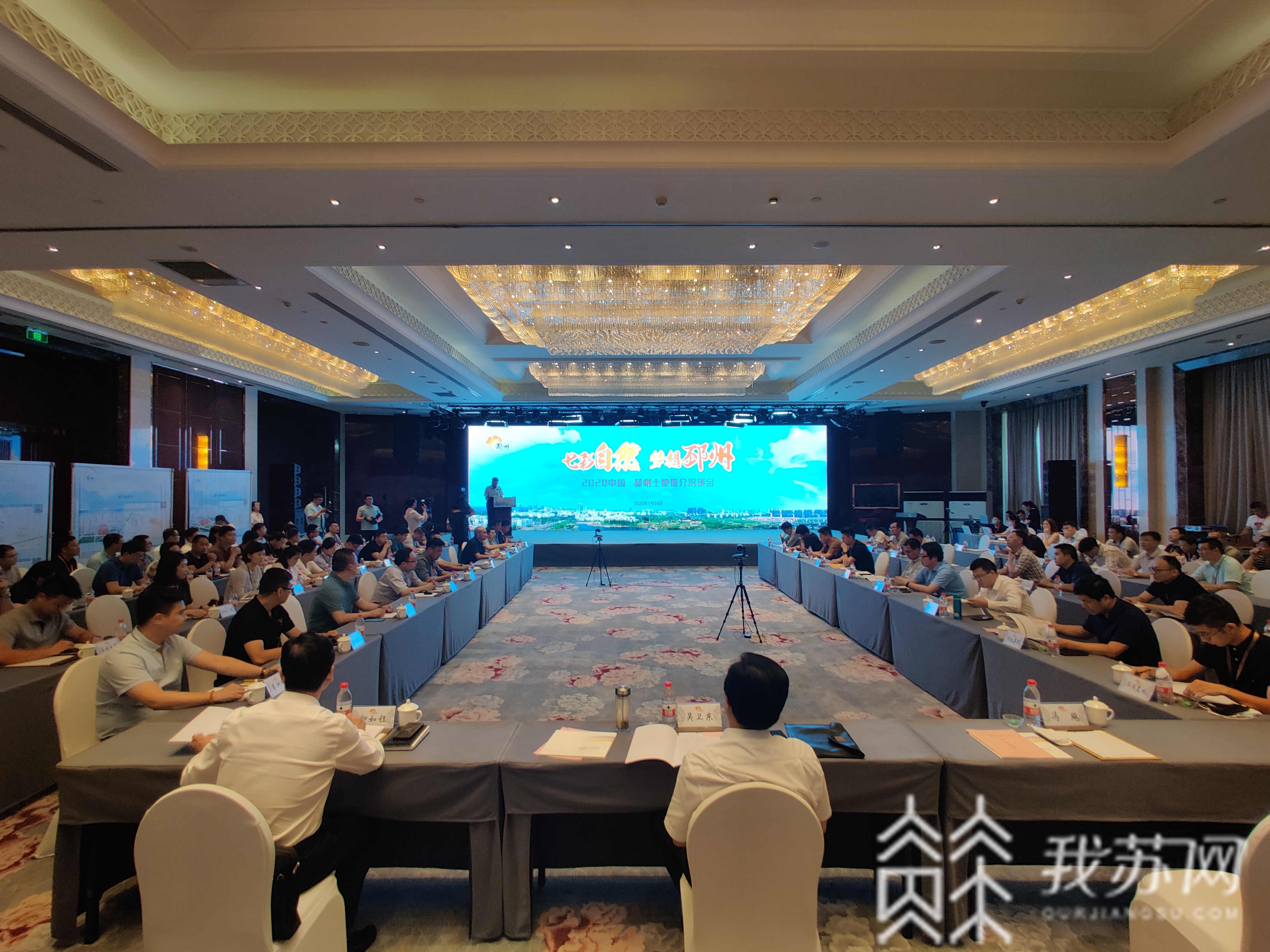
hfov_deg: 106.2
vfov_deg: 89.9
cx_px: 635
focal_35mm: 13
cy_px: 476
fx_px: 477
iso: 125
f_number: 2.2
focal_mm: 2.25
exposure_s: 1/33
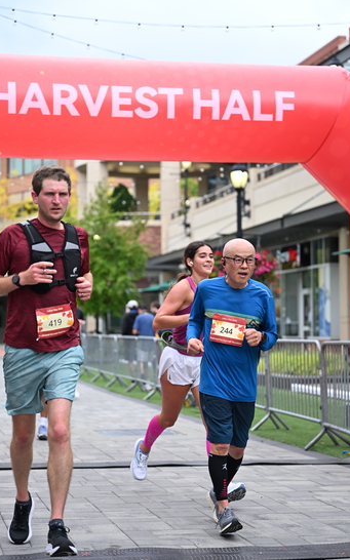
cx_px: 164
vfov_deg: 27.1
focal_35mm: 76
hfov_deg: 17.1
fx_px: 1161
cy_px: 280
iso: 640
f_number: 2.8
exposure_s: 1/2000
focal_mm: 74
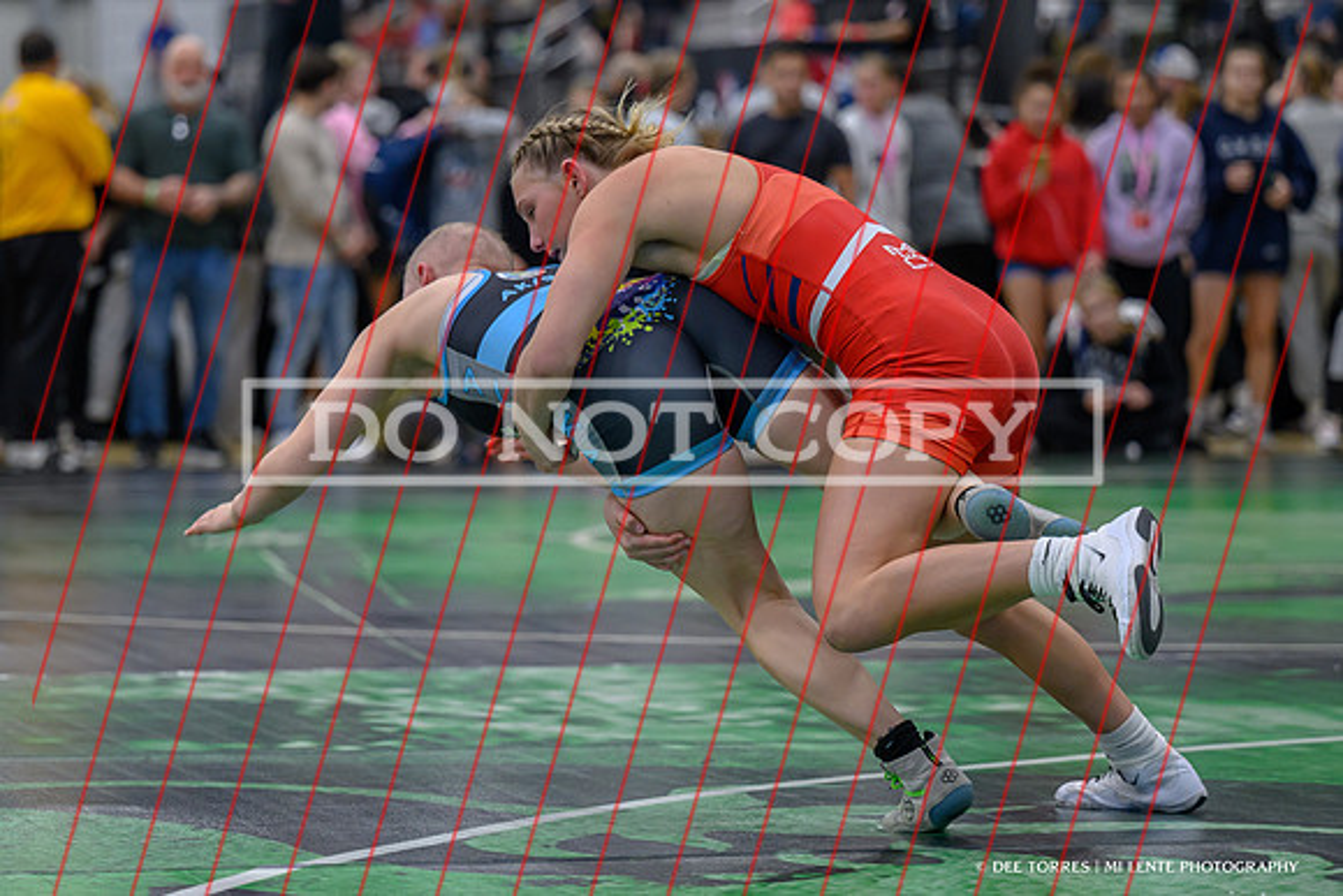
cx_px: 563
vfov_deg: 8.5
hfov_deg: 12.7
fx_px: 6030
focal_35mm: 162
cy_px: 478
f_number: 2.8
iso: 1400
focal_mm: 110
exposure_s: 1/800
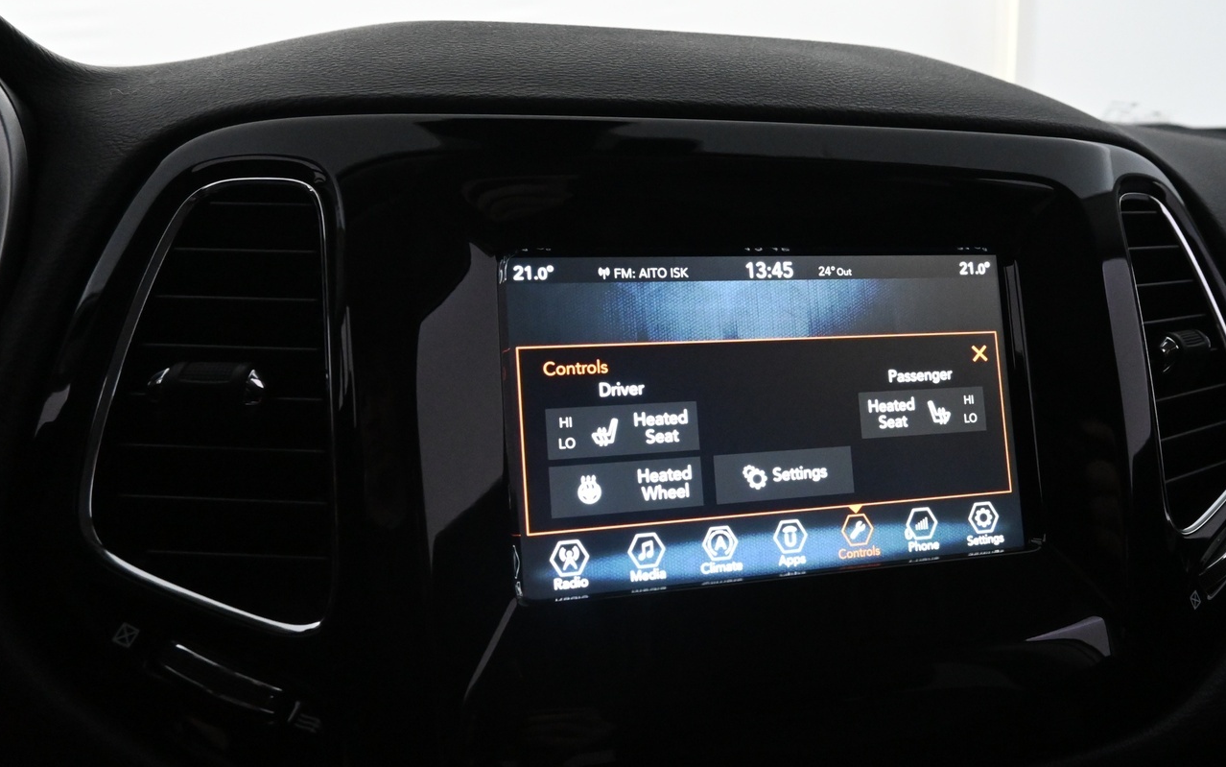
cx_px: 770
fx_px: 1036
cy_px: 387
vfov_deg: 40.6
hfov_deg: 60.4
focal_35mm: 31
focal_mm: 16
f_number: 5.6
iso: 4000
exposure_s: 1/125
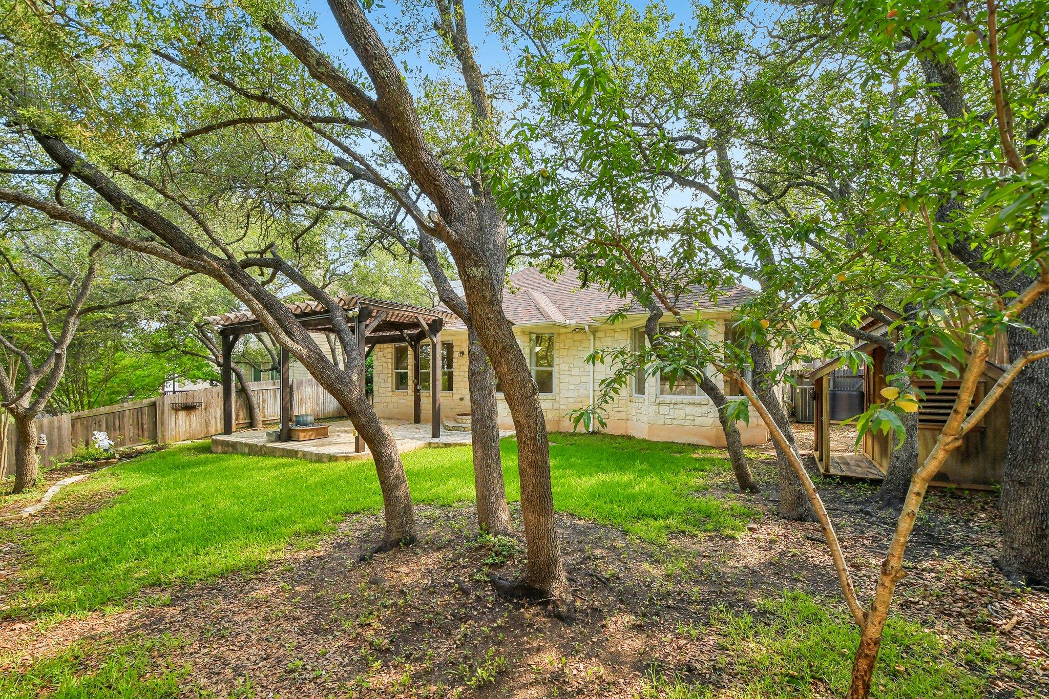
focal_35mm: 15
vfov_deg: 77.3
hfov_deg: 100.4
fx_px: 437
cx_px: 524
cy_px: 350
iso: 400
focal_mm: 10
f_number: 8
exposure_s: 1/250
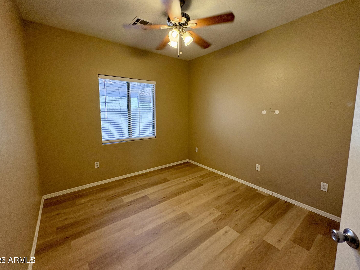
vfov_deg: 81.7
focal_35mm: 15
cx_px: 180
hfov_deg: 98.2
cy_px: 129
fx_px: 156
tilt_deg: -5.4
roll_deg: +0.7
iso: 160
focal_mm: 2.22
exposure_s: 1/60
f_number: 2.2
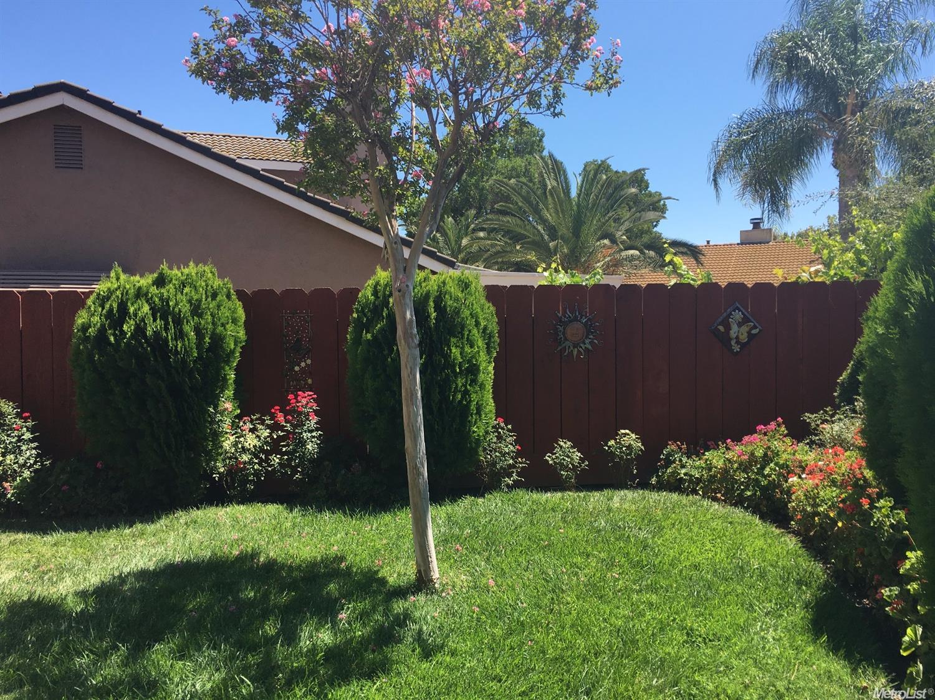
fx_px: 783
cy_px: 350
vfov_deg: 48.2
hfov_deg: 61.7
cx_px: 468
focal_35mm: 29
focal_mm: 4.15
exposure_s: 1/785
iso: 25
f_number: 2.2
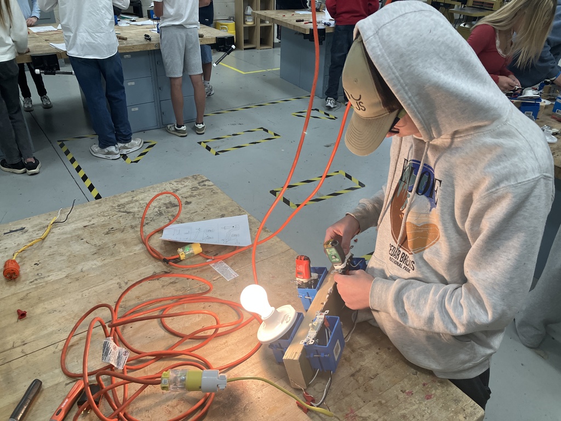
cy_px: 210
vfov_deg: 49.7
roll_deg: -2.1
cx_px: 280
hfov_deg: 63.4
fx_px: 454
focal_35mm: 28
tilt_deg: -31.2
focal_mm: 3.99
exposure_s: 1/120
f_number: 1.8
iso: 80
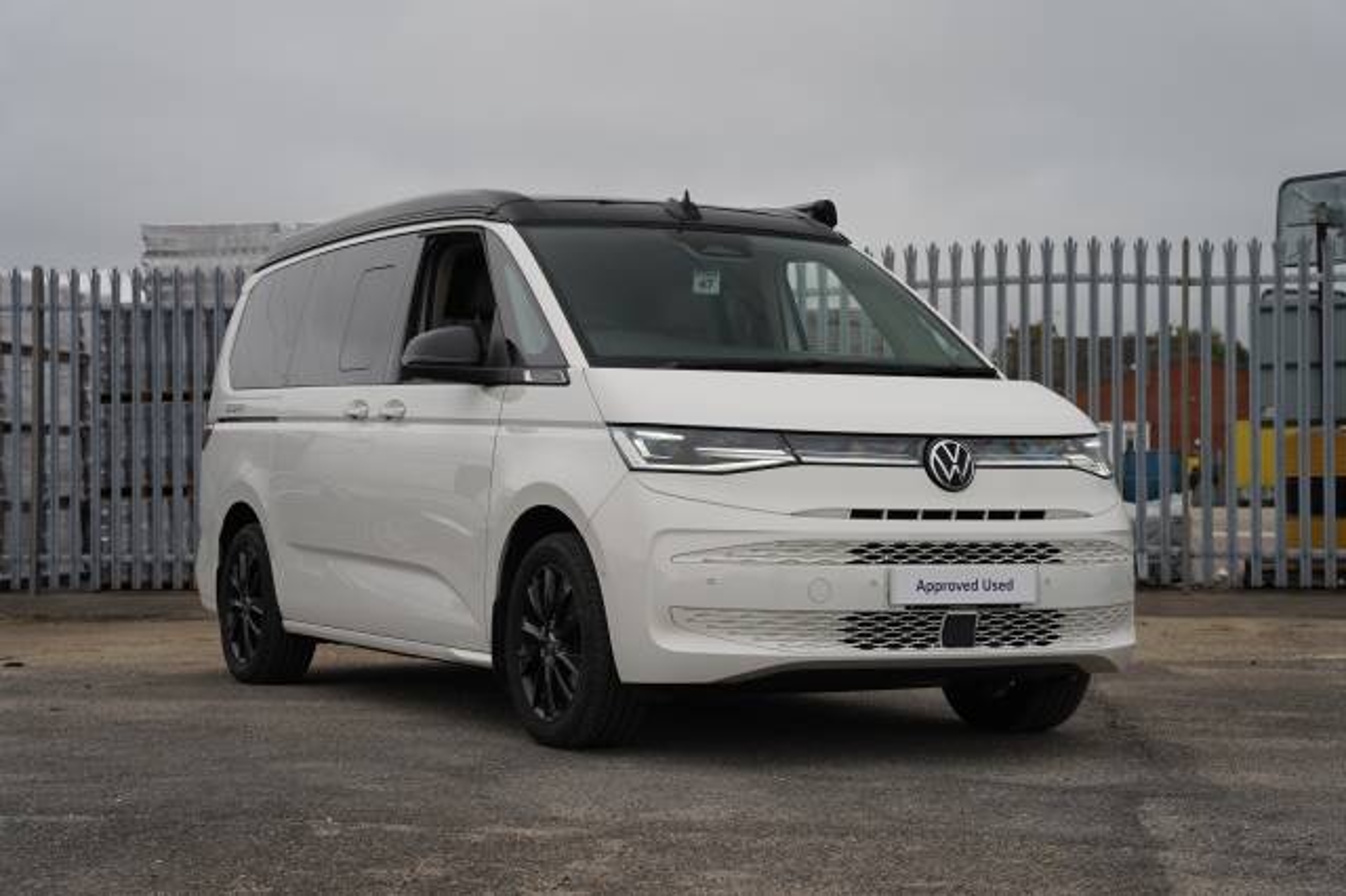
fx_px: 2477
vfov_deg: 20.5
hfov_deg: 30.4
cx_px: 673
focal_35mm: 66
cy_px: 448
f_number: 5
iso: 100
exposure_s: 1/250
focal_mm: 66.3
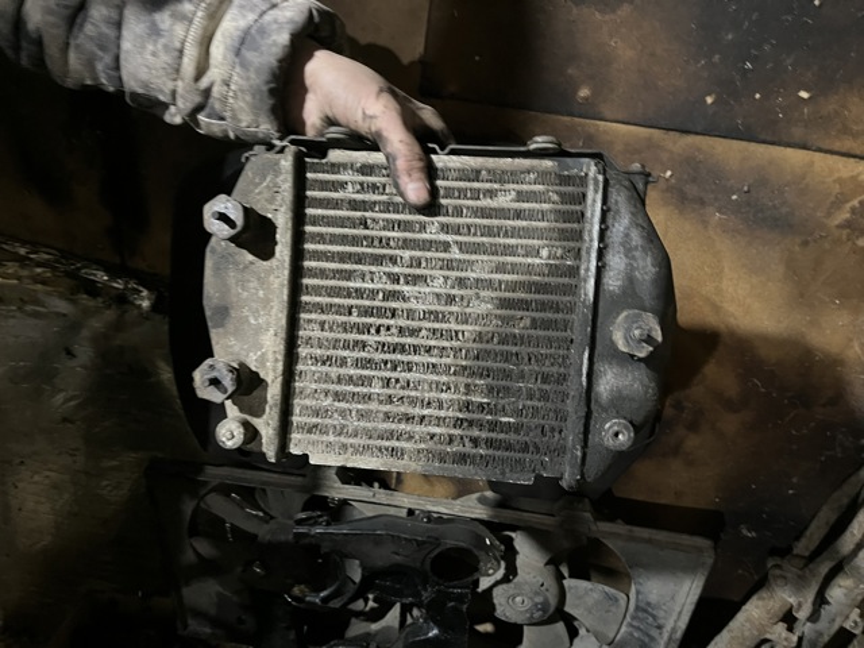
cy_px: 324
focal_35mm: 26
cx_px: 432
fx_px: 649
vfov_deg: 53.1
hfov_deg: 67.3
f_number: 1.6
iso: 640
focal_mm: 5.1
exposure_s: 1/25
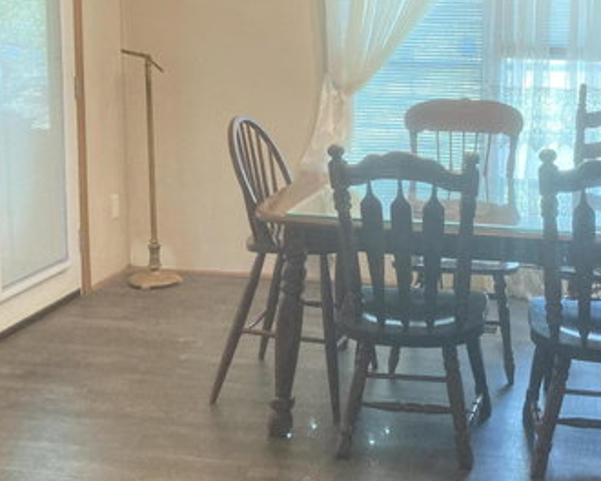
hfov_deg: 34.8
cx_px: 424
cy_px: 149
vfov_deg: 28.4
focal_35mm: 53
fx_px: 943
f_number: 1.8
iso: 320
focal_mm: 3.99
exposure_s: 1/60
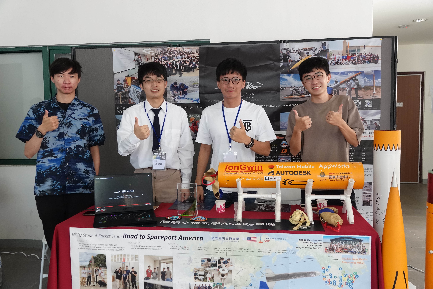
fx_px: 361
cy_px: 144
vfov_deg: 43.6
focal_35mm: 30
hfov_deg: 61.9
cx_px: 216
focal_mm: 11.03
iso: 1000
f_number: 2.8
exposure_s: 1/250
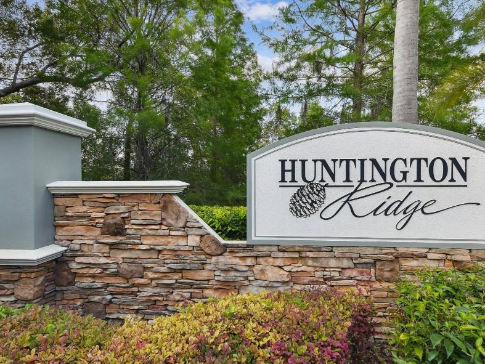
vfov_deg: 65.9
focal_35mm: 20
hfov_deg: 81.7
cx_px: 255
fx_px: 280
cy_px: 165
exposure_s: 1/80
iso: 100
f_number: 7.1
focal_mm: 11
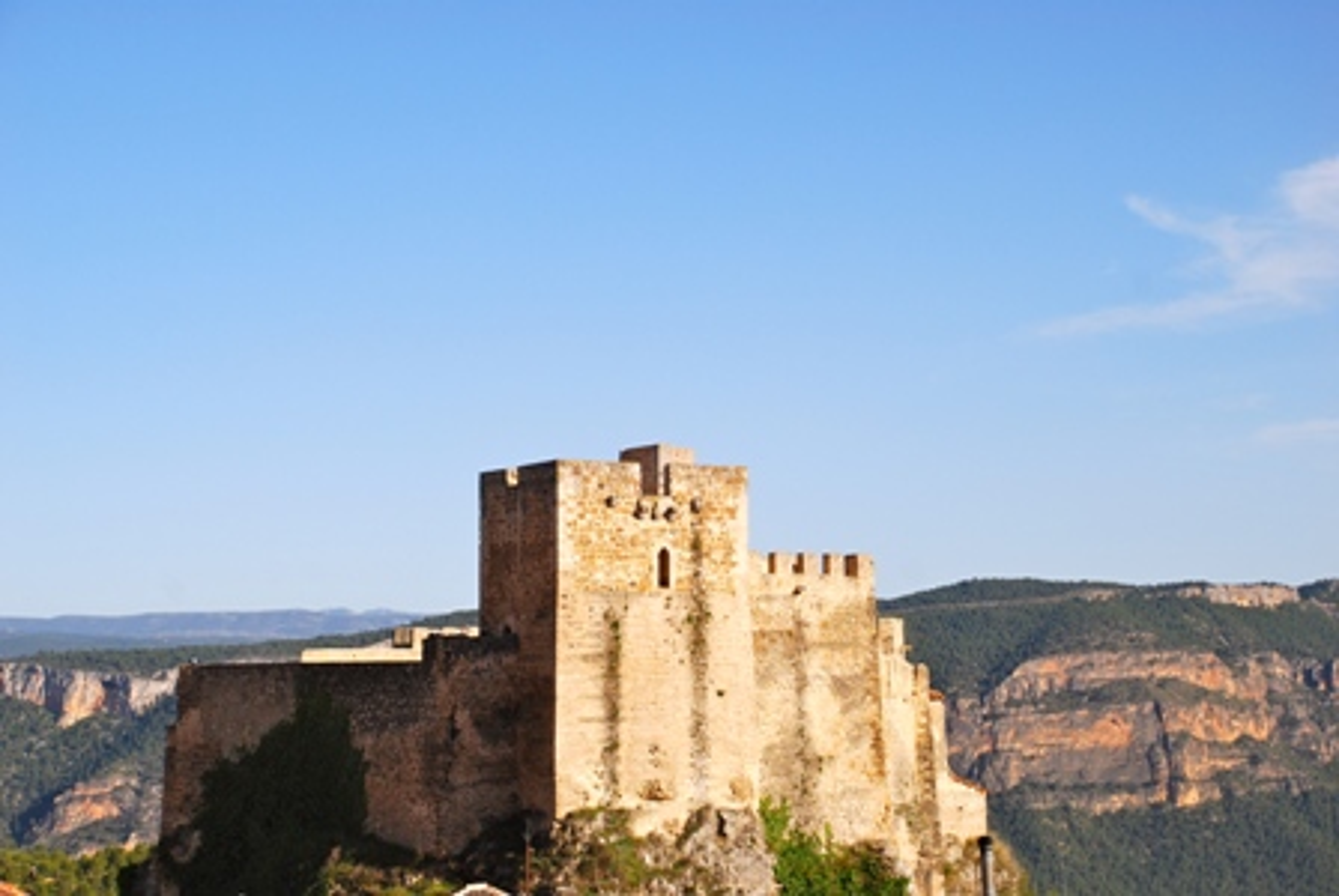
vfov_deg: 19.0
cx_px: 670
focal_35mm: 72
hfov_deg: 28.0
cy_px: 448
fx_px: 2681
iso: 100
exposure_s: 1/250
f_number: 8
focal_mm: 48
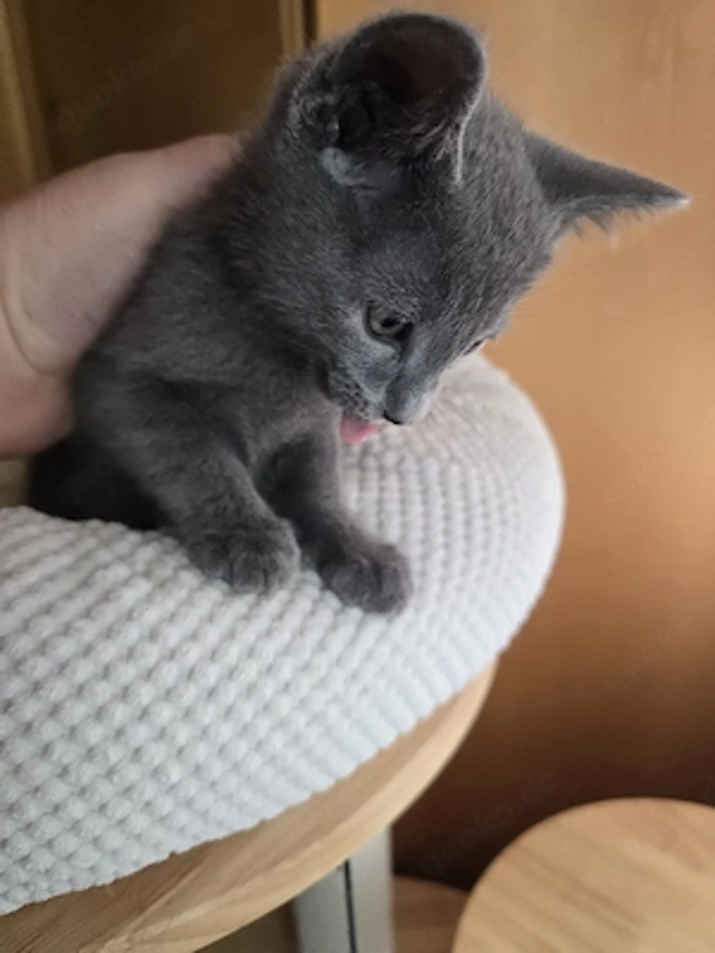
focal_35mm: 23
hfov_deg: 58.9
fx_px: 633
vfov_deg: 73.9
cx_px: 358
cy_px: 476
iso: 640
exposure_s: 1/120
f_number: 1.7
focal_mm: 6.3
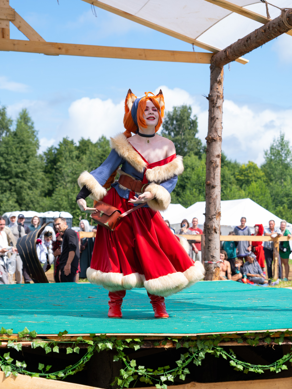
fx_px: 765
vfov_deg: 28.5
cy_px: 172
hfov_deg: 21.6
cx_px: 146
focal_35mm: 68
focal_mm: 41.4
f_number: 3.2
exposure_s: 1/1250
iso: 200
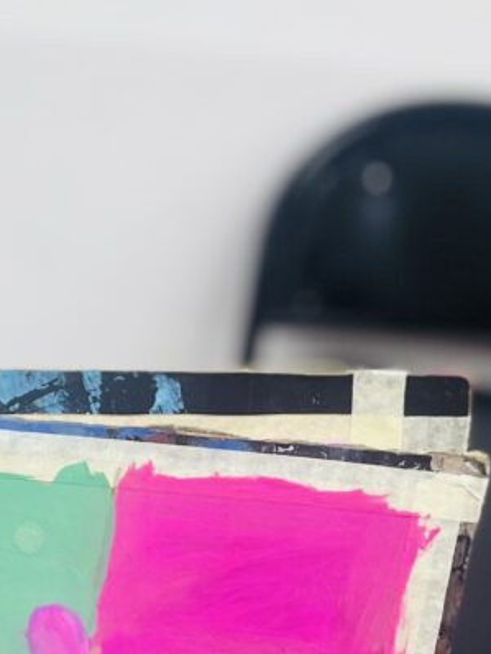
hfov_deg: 15.6
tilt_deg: -23.3
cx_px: -258
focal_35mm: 87
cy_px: 303
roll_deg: -0.1
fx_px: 1644
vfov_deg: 22.5
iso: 64
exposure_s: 1/100
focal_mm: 5.1
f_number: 1.6
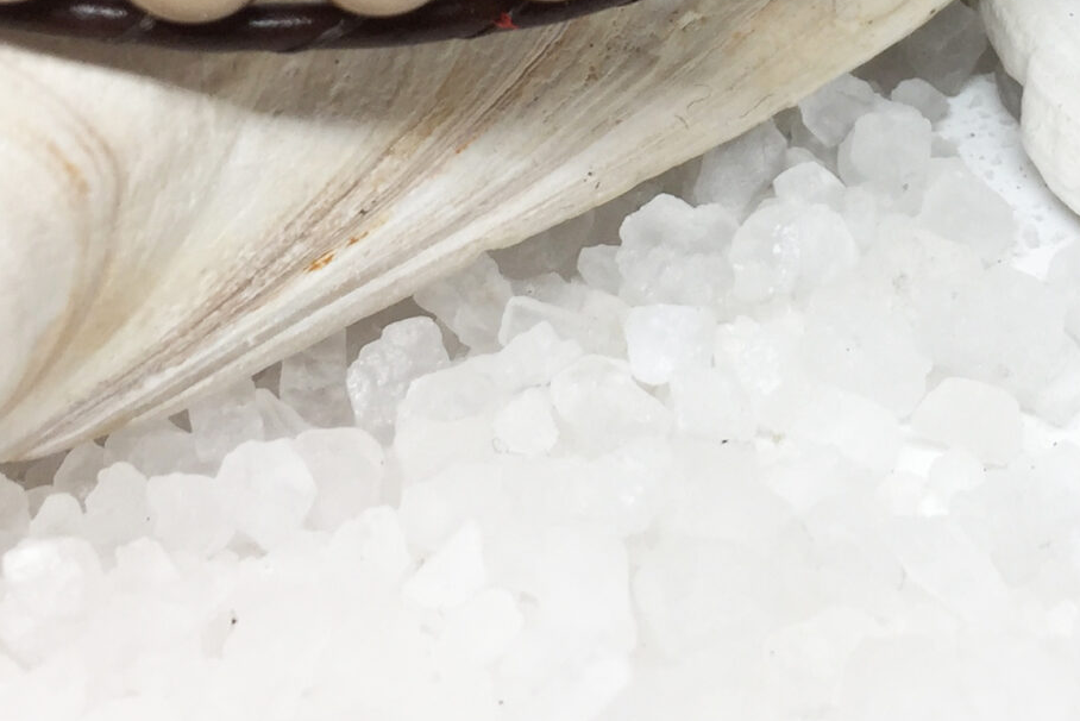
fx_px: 2551
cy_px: -227
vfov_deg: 15.3
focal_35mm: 85
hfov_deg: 23.4
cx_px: 922
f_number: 2.2
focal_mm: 4.15
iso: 32
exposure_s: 1/156
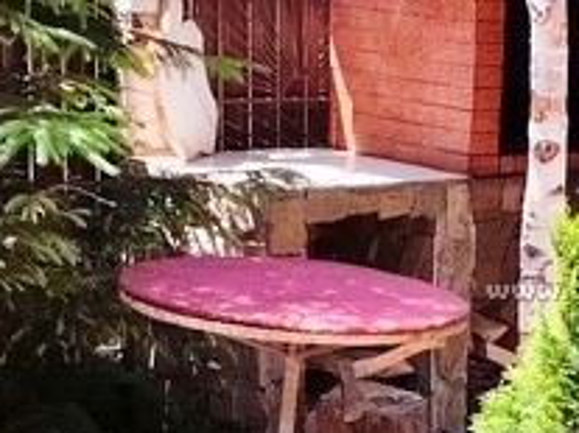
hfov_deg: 16.0
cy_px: 268
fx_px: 1989
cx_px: 669
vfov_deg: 12.4
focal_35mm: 119
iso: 100
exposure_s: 1/205
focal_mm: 5.25
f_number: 1.75
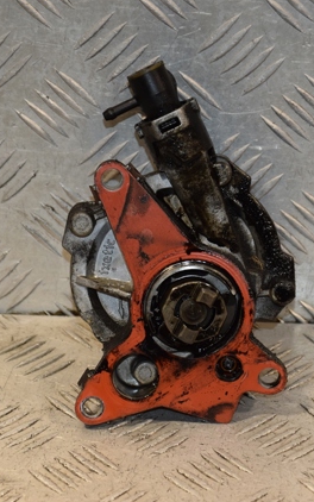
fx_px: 2378
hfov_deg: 7.6
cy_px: 250
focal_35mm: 174
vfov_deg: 12.1
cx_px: 142
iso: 800
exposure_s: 1/200
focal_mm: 75
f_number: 5.3
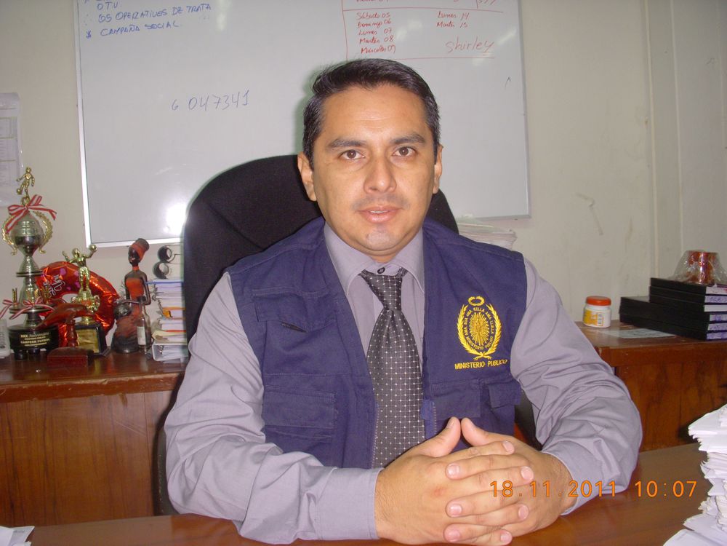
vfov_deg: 37.7
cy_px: 273
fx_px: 798
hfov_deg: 49.0
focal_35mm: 38
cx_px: 364
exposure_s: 1/40
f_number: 3.3
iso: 125
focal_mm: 6.3
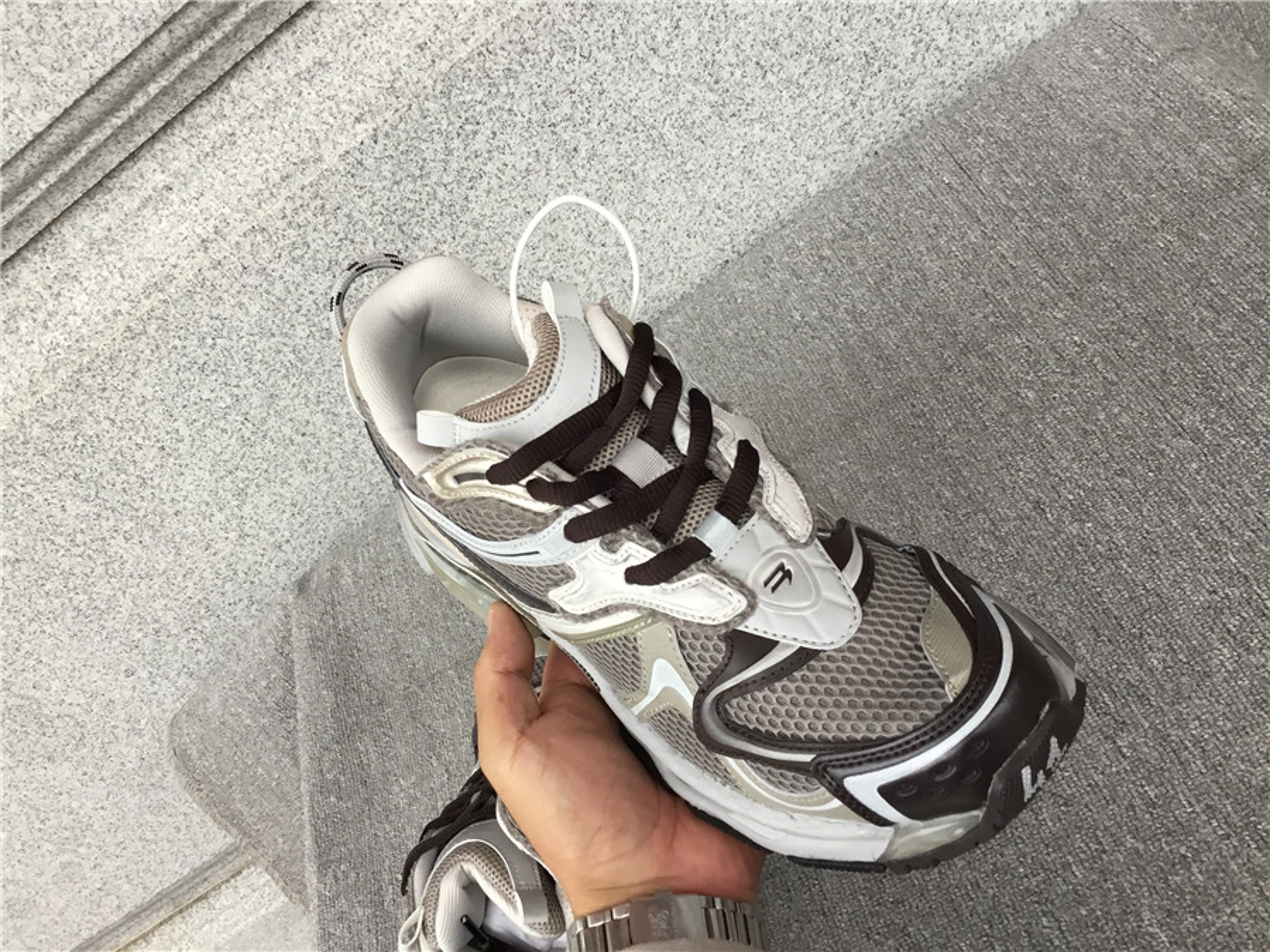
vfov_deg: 45.4
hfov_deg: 58.4
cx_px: 635
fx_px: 1137
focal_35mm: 31
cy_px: 476
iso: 25
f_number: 2.4
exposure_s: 1/33
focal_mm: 3.3
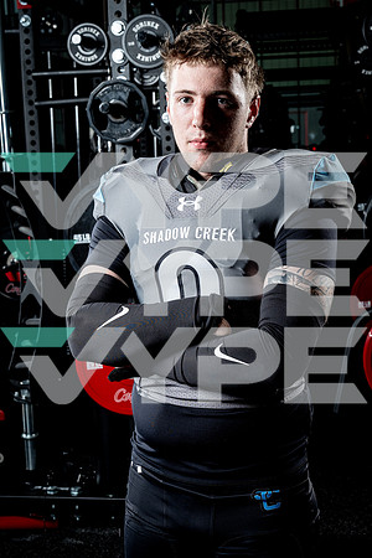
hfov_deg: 23.8
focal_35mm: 57
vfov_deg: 35.1
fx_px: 883
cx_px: 186
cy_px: 279
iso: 640
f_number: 9
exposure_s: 1/250
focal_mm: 57
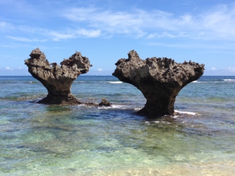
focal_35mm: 48
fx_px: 326
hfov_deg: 39.7
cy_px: 51
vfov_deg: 29.9
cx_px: 115
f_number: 2.4
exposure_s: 1/1869
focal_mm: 4.12
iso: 50
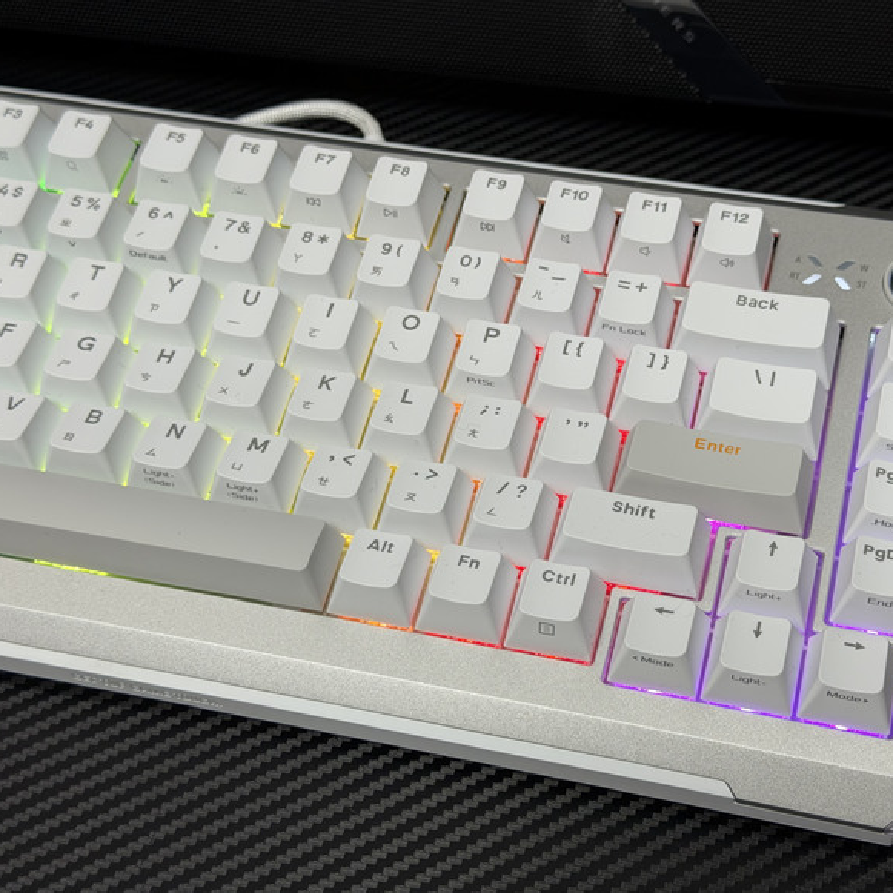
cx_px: 541
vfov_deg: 30.0
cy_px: 448
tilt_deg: -47.3
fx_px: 1664
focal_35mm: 57
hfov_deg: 30.0
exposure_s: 1/120
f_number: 1.78
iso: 64
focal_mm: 6.76
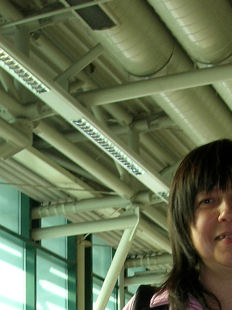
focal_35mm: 104
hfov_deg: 14.2
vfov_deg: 17.7
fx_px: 930
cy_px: 405
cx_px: 121
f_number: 4.8
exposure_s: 1/41.6
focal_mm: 7.8
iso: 64
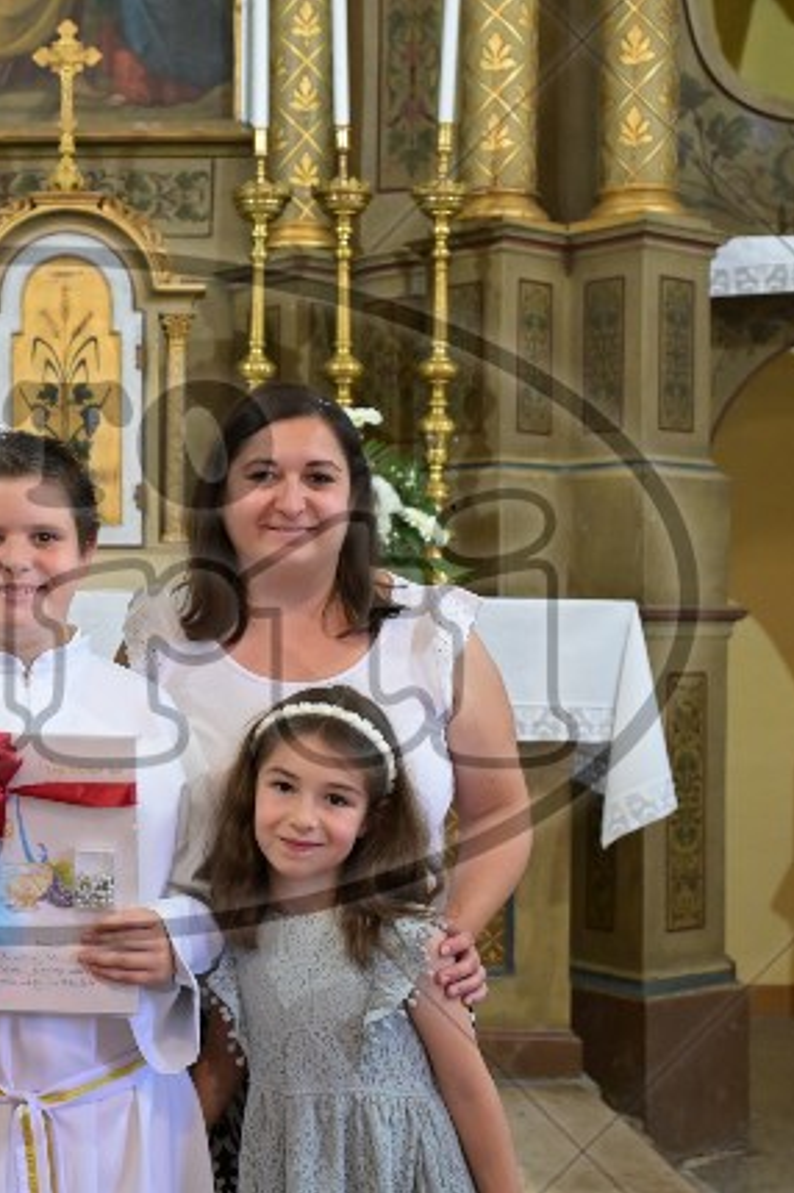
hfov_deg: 22.2
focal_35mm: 59
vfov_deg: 34.0
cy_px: 598
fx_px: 1955
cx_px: 28
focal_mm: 39
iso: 5000
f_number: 5
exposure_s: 1/125
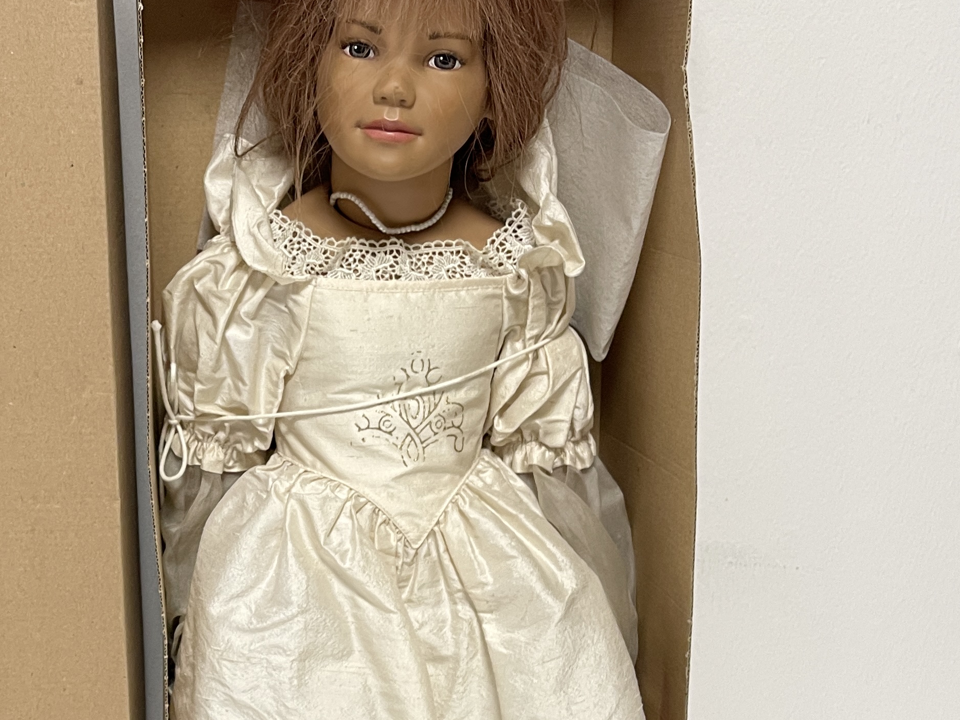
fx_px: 1497
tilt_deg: -15.7
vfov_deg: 26.7
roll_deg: +0.6
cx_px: 138
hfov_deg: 34.0
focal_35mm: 54
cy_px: 521
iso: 100
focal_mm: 5.1
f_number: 1.6
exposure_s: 1/50
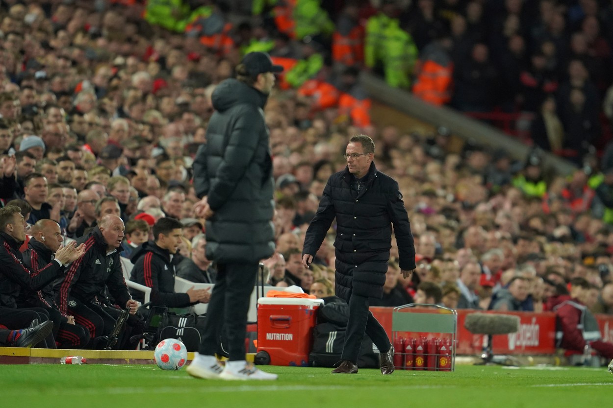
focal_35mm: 400
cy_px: 204
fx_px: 6810
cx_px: 306
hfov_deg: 5.2
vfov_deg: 3.4
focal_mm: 400
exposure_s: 1/2500
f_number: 2.8
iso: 4000
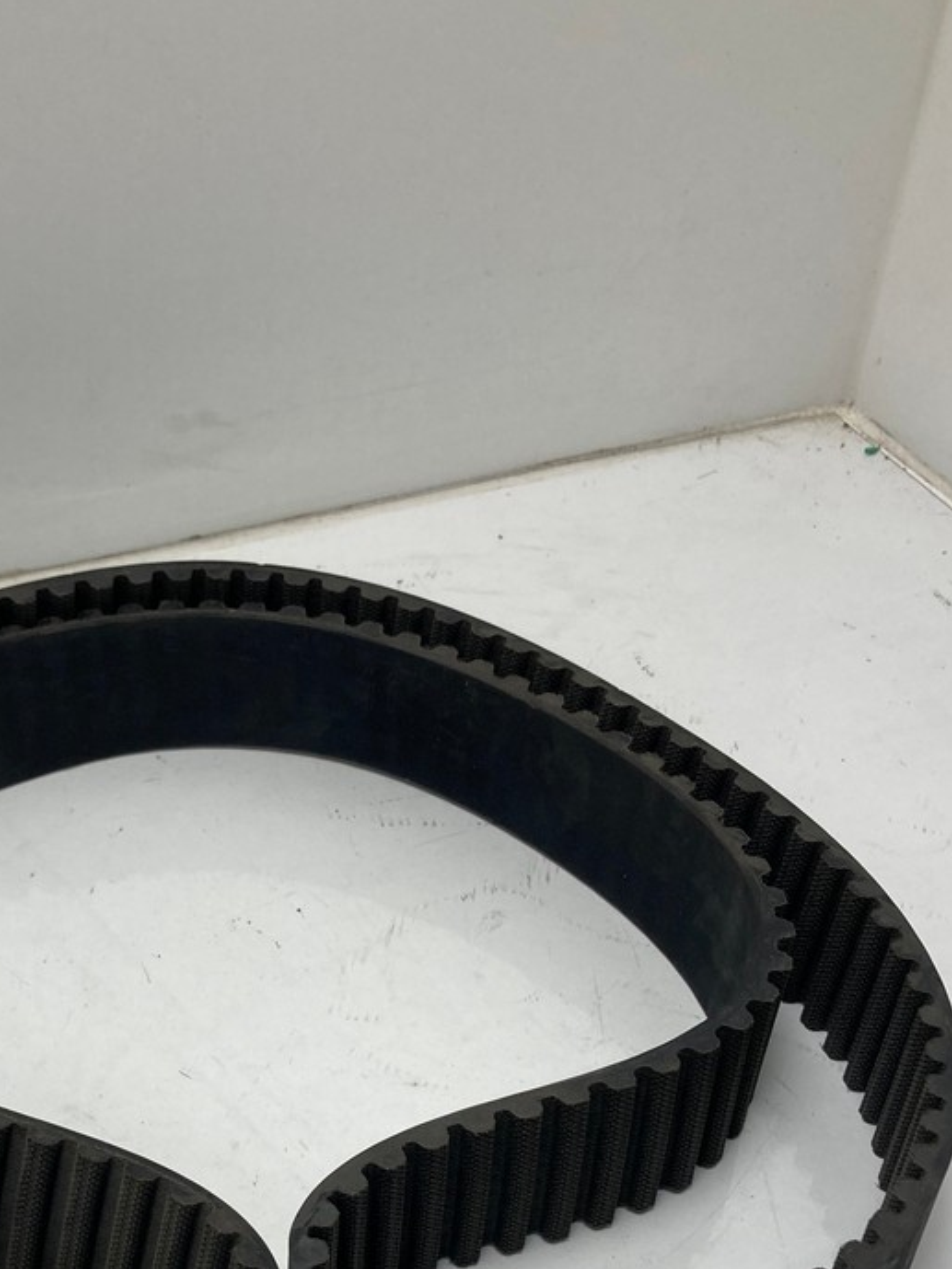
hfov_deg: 27.7
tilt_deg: -46.4
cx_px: 252
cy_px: 1050
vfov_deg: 35.4
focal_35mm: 52
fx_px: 1906
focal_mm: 3.99
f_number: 1.8
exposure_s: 1/100
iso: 32
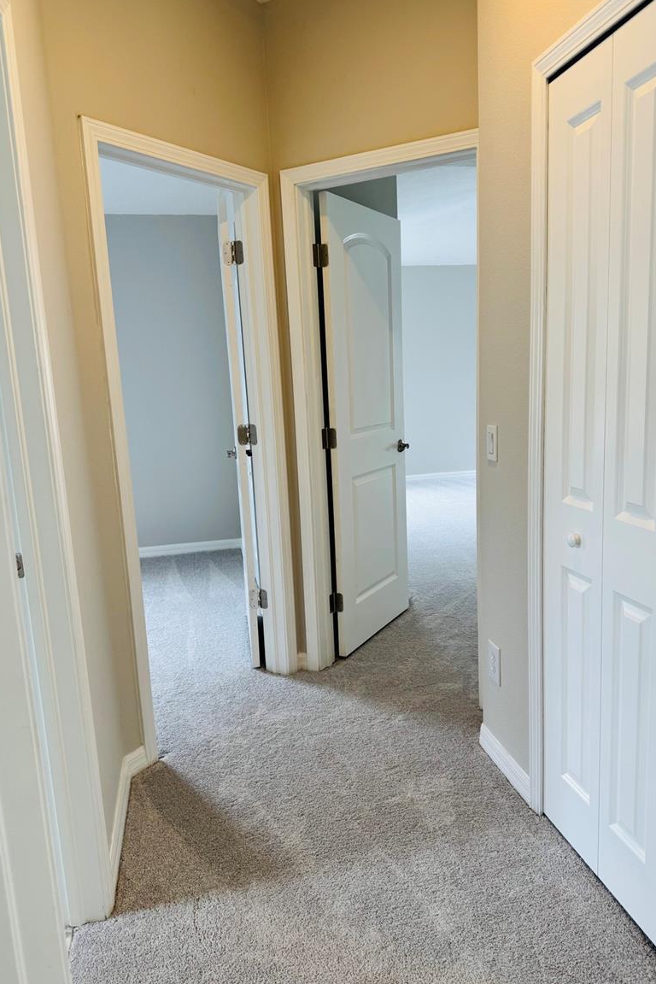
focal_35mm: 26
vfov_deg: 69.4
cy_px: 501
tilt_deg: -9.0
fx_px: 711
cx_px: 360
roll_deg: +2.4
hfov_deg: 49.5
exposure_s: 1/120
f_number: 1.78
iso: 64
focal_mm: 6.76
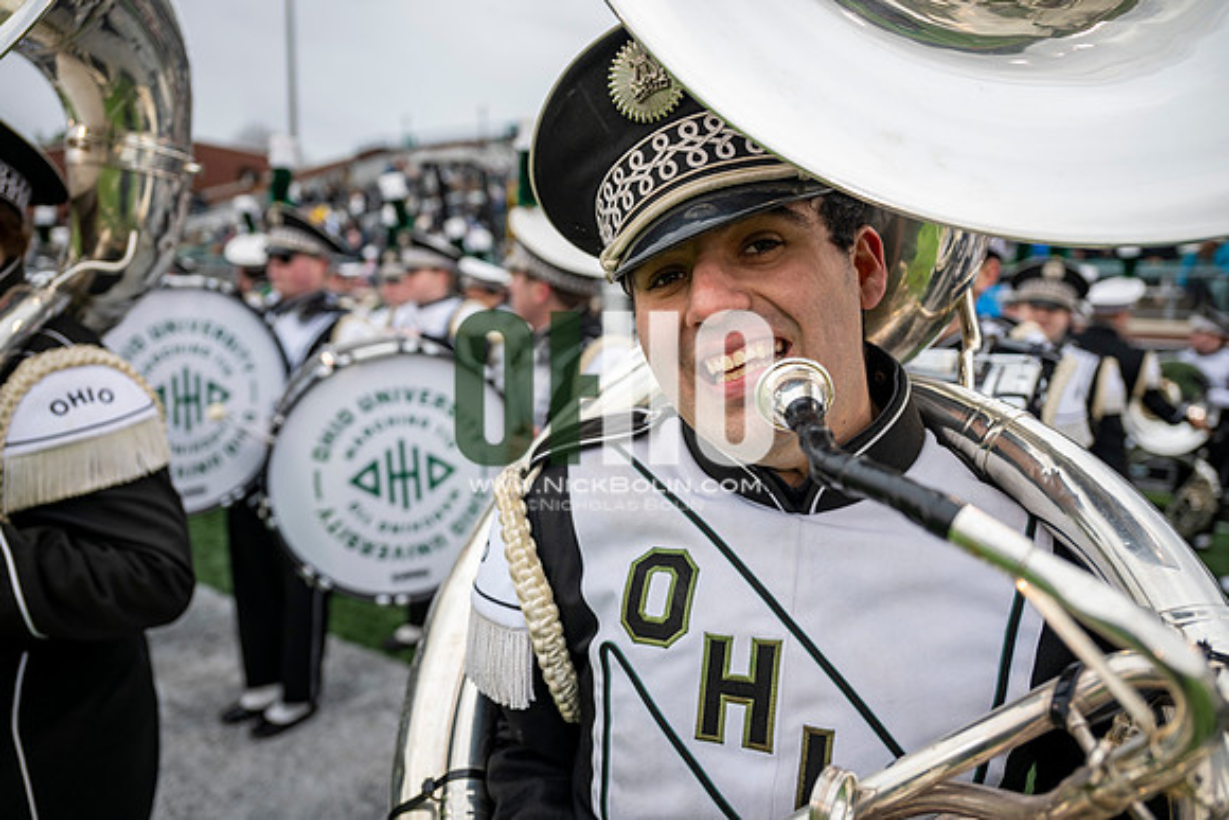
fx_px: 819
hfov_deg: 73.7
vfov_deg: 53.2
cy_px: 410
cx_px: 614
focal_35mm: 24
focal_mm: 24
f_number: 2.8
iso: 160
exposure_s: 1/500
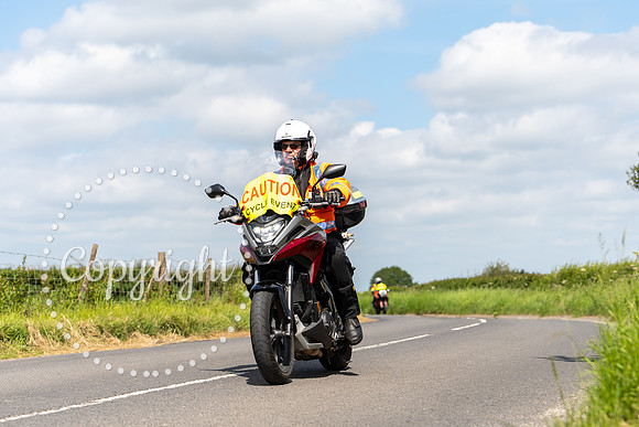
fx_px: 1590
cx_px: 328
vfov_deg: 15.3
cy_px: 220
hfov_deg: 22.7
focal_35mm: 90
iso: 100
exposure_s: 1/1250
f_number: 3.5
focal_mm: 74
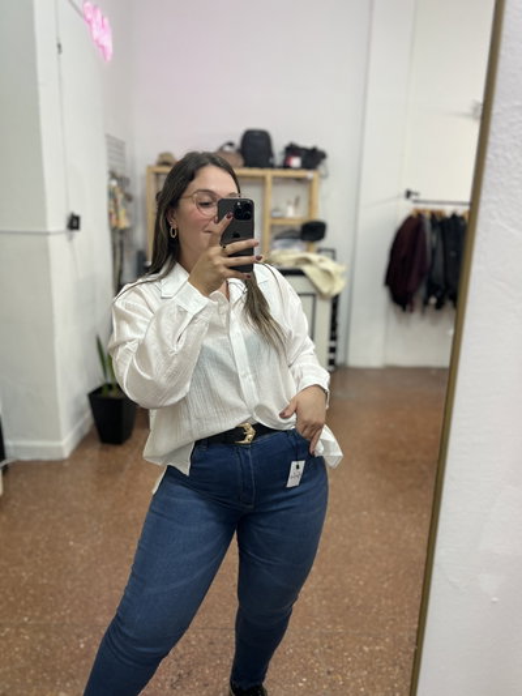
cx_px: 261
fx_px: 523
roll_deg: -1.1
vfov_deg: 67.3
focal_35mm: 26
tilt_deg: -13.8
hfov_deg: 53.1
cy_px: 348
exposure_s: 1/100
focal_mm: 5.7
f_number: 1.5
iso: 100
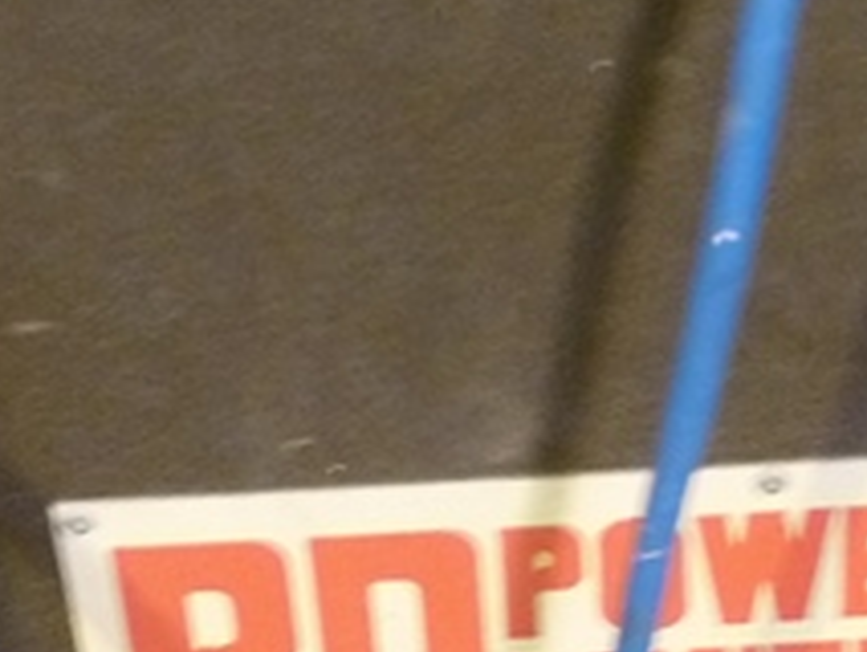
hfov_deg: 17.8
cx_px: 729
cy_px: 493
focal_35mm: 109
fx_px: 2732
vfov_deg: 13.5
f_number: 3.4
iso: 400
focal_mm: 4.7
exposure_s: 1/5
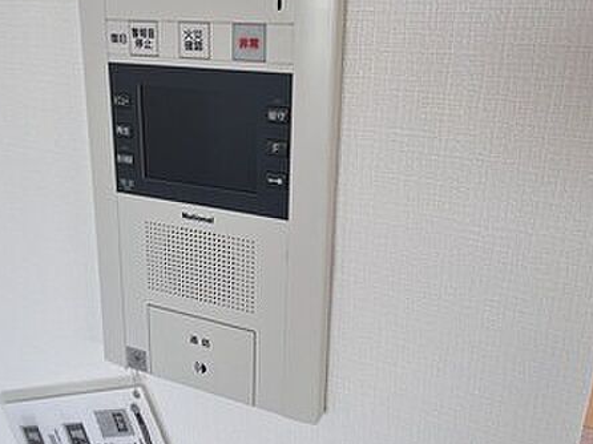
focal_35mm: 35
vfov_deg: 40.5
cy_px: 182
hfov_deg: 52.2
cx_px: 230
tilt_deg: -19.0
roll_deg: +0.0
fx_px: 599
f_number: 1.6
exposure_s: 1/156
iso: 40
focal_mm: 5.1
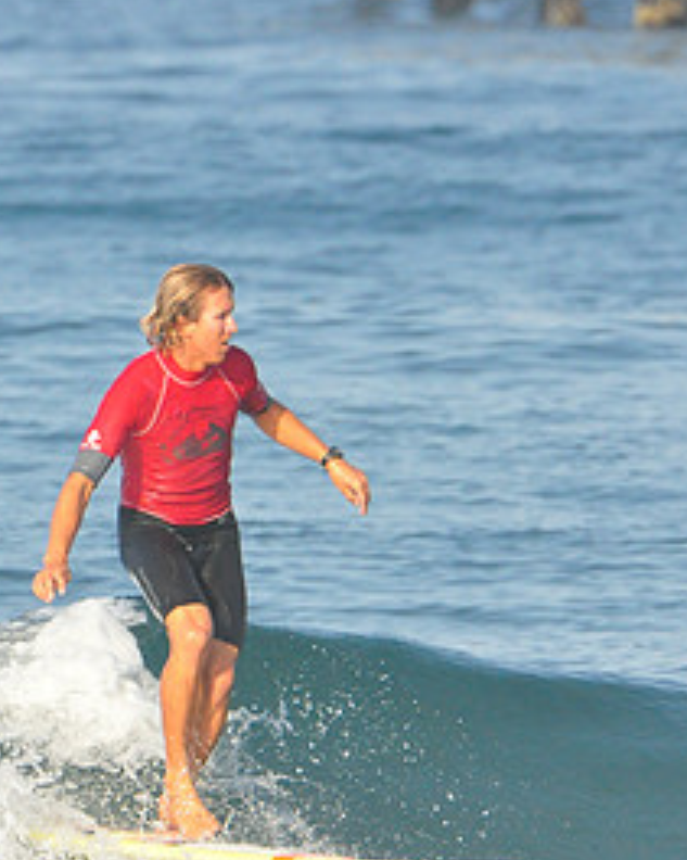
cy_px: 608
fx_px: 43257
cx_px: 62
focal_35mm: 1701
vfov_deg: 1.1
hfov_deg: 0.9
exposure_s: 1/1250
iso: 1250
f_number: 11
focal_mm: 550
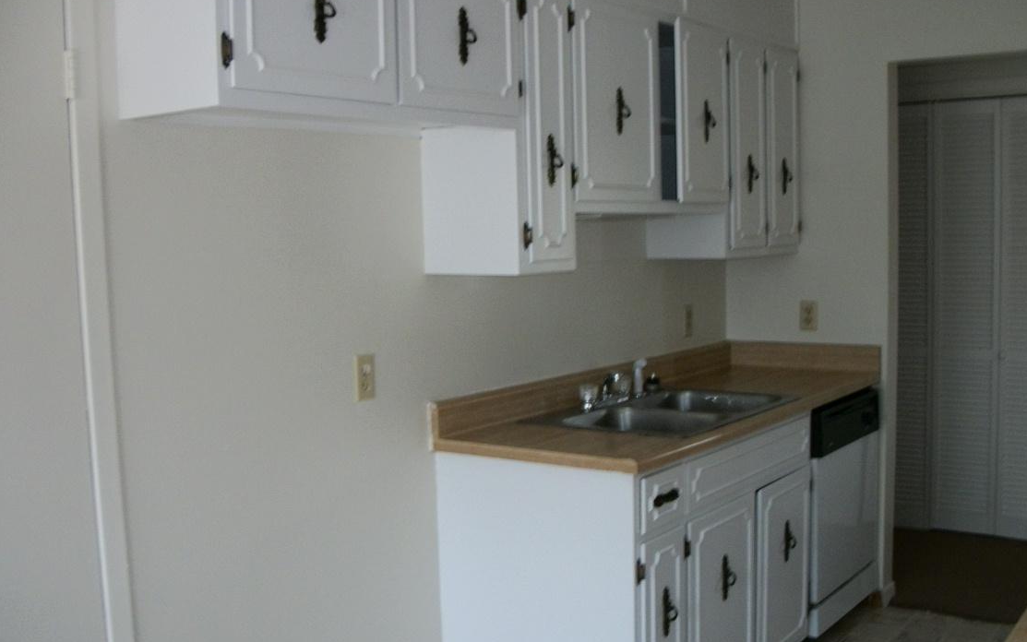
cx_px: 529
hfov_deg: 50.4
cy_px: 371
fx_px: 1092
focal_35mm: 39
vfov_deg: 32.7
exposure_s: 1/30
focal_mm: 5.7
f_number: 2.9
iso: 160
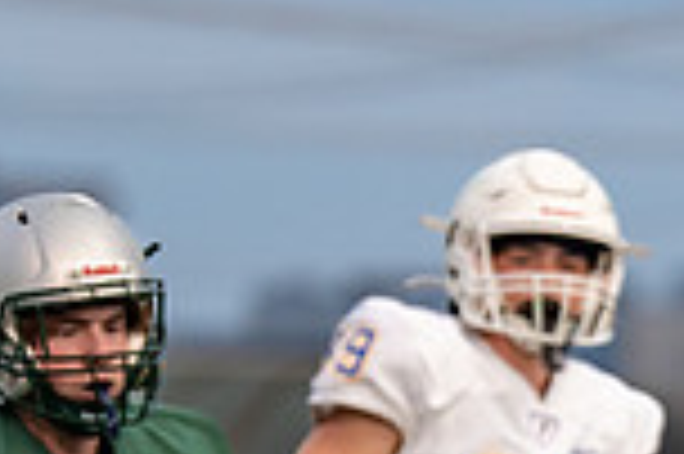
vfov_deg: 1.8
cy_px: 860
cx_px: 961
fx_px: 14367
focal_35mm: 757
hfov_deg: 2.7
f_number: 2.8
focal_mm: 157
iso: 500
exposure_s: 1/1250
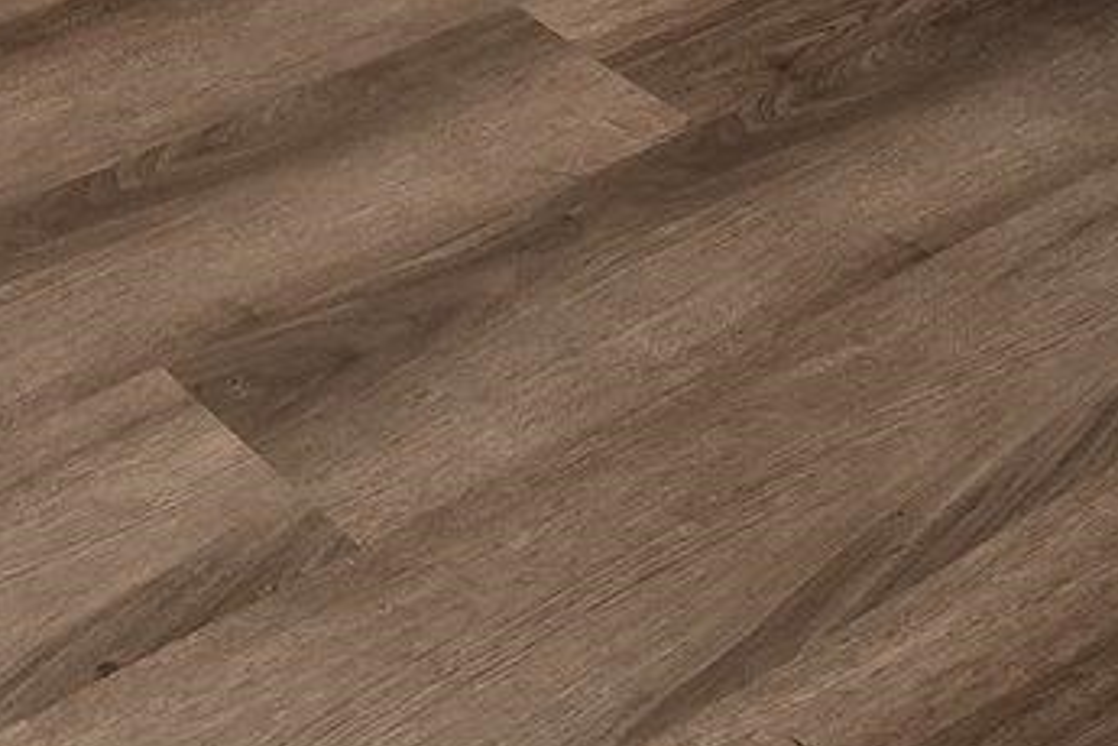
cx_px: -36
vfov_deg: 12.4
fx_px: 2577
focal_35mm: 83
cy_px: -1117
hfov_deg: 23.3
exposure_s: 1/40
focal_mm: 14
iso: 800
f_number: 7.1
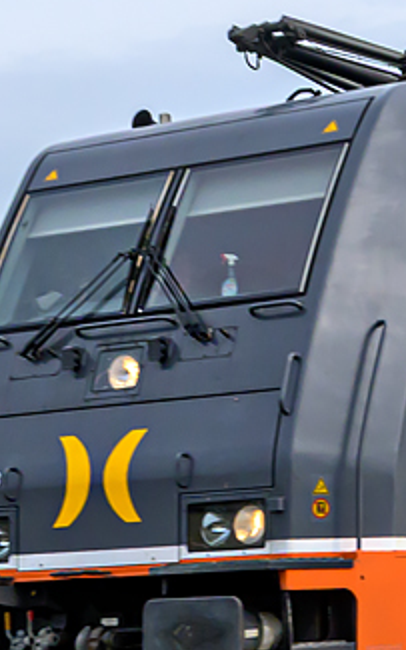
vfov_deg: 18.7
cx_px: 256
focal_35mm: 110
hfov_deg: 11.9
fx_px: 1947
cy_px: 562
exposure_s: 1/750
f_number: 8
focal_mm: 19.5
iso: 400
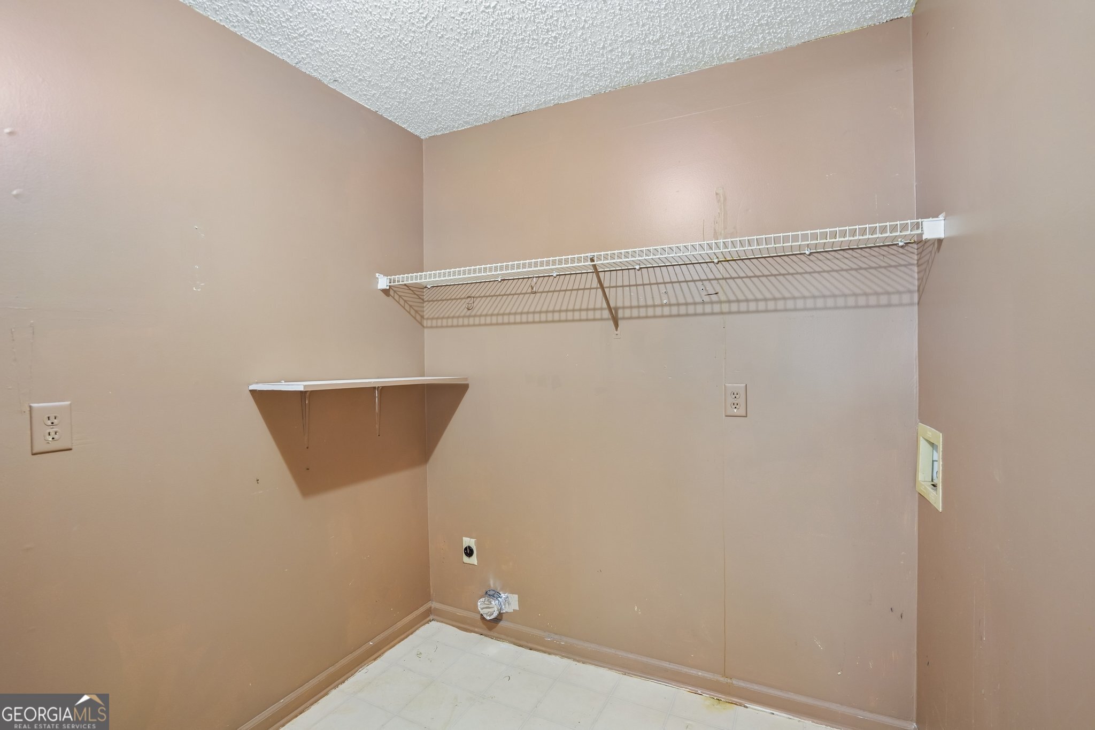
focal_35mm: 16
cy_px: 365
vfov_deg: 73.7
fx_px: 487
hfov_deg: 96.7
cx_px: 548
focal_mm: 16
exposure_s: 1
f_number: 8
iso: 400
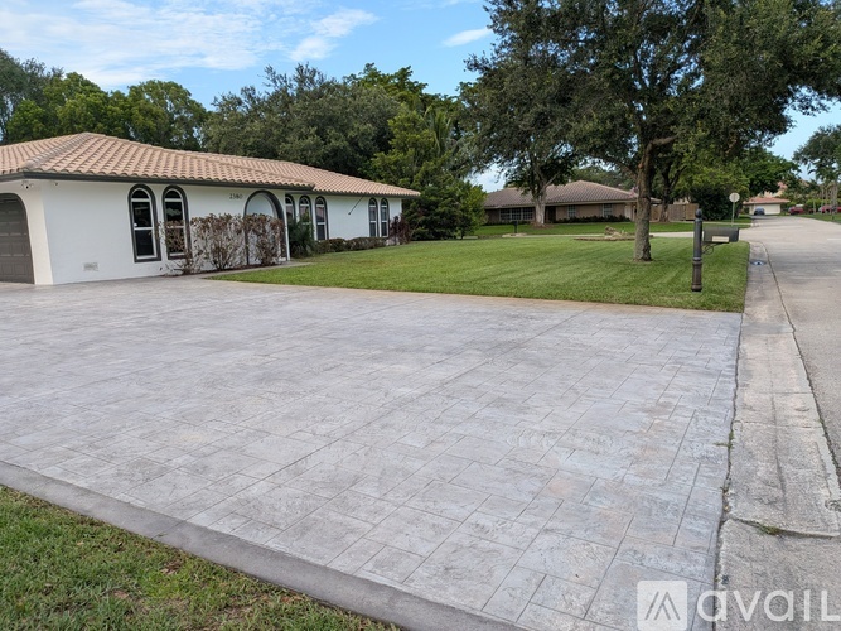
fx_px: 583
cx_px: 420
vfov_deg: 56.8
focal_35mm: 24
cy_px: 316
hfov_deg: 71.6
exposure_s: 1/421
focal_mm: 4.53
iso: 39
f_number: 1.7
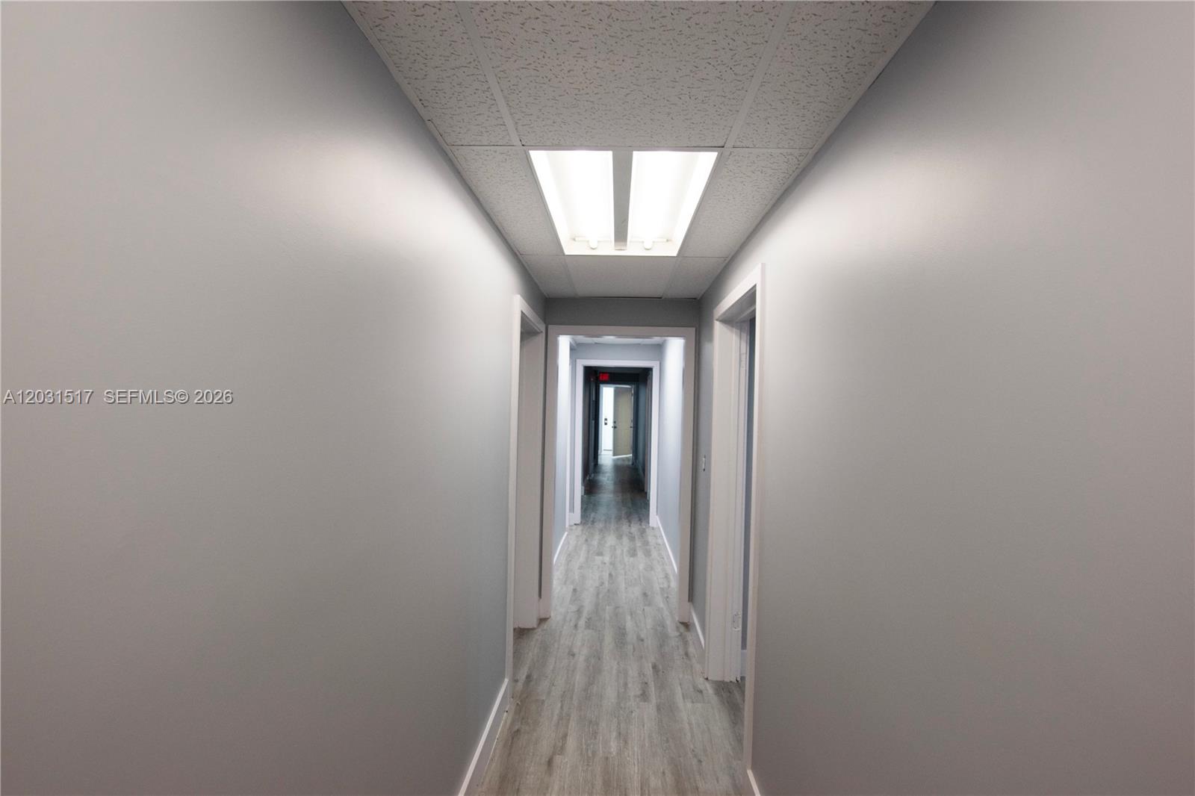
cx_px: 598
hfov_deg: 95.0
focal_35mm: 16
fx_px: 548
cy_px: 398
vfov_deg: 72.0
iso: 400
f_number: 5
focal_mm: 11
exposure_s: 1/100
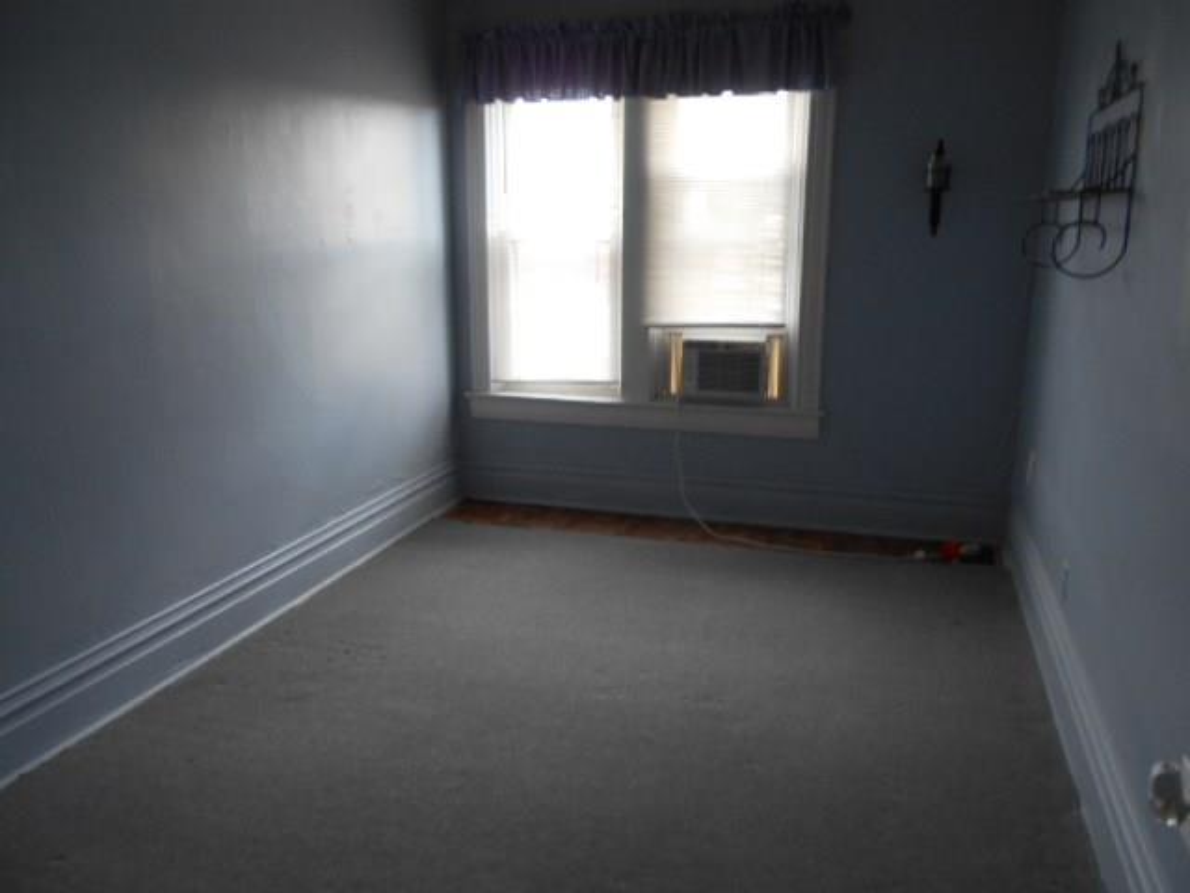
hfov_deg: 67.3
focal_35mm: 26
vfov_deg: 53.1
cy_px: 446
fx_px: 894
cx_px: 595
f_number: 3.2
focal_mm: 4.6
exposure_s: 1/30
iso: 100
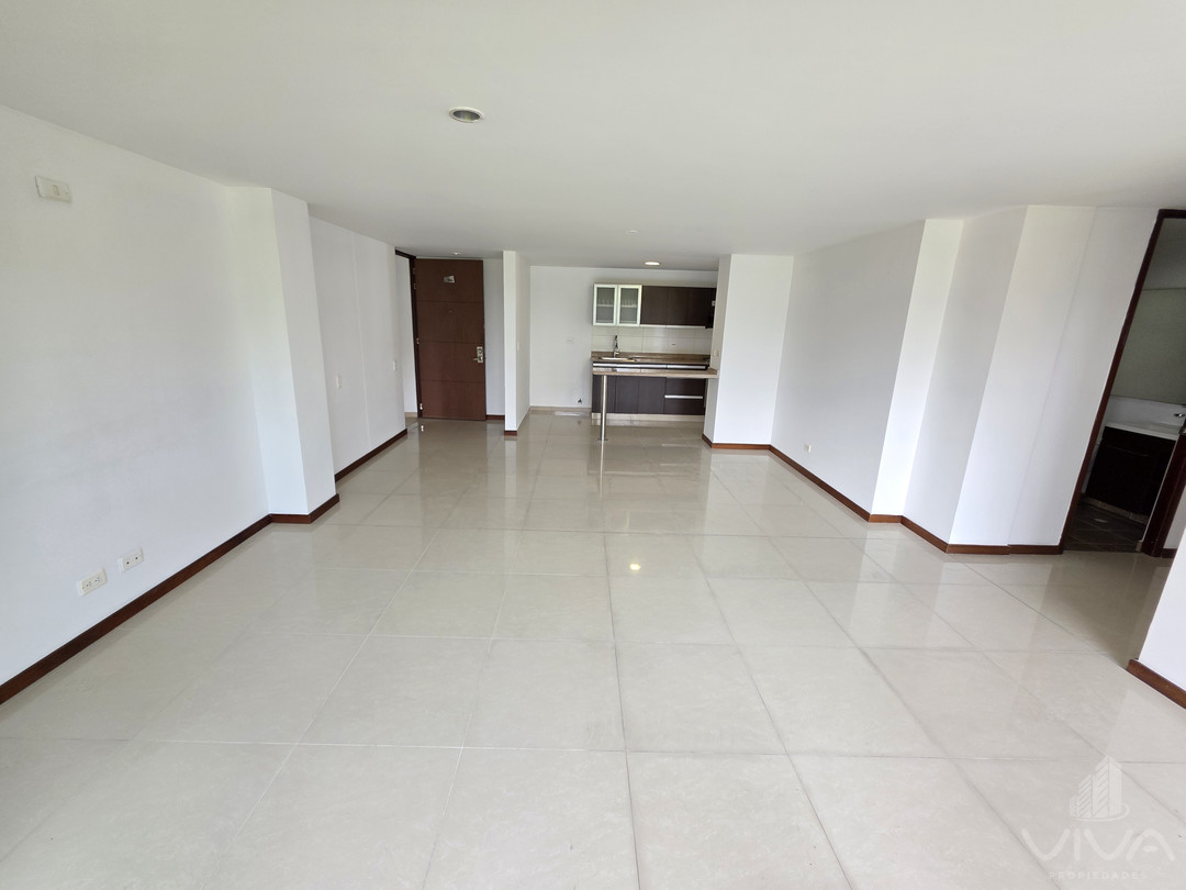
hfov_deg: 106.2
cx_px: 593
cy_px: 445
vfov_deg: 89.9
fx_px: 445
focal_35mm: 13
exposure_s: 1/120
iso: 80
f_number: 1.9
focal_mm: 2.2
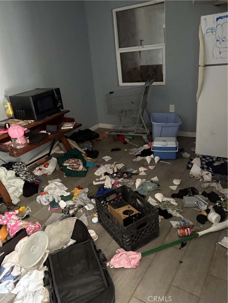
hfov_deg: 53.1
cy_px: 152
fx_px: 228
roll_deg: +6.6
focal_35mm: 26
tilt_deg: -22.4
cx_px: 114
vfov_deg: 67.3
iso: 800
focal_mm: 5.96
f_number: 1.6
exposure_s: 1/30
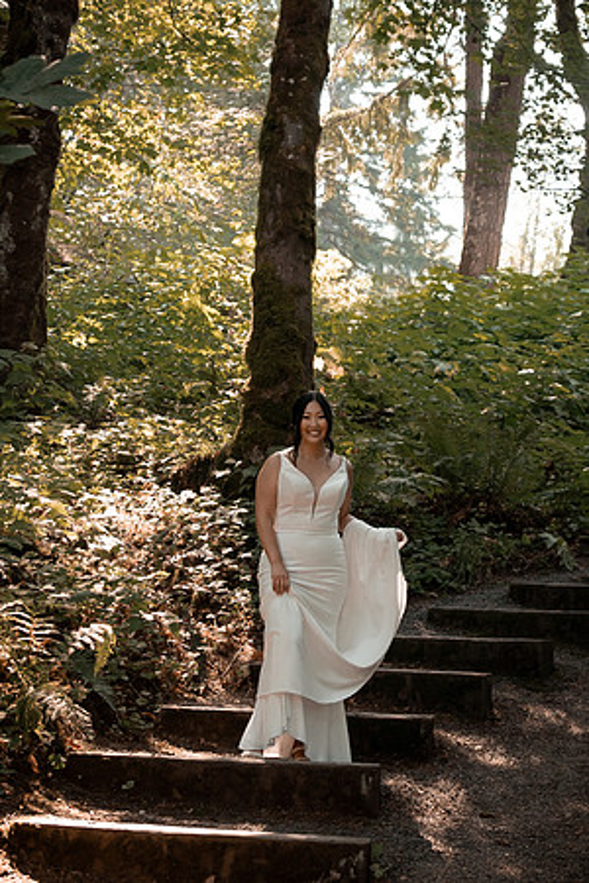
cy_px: 305
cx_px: 579
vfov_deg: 28.7
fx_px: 1718
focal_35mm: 70
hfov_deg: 19.0
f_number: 2.8
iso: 160
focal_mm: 24
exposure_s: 1/250
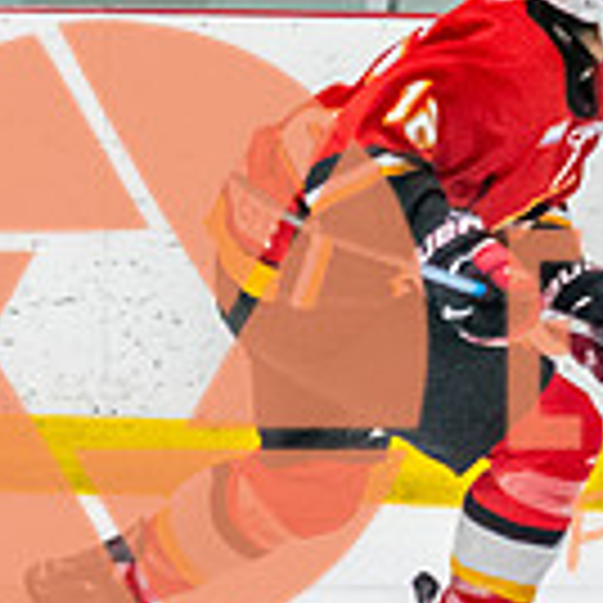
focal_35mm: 624
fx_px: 12298
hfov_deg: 2.8
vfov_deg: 2.8
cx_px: 1397
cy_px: 387
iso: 3200
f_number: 2.8
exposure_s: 1/800
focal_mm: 85
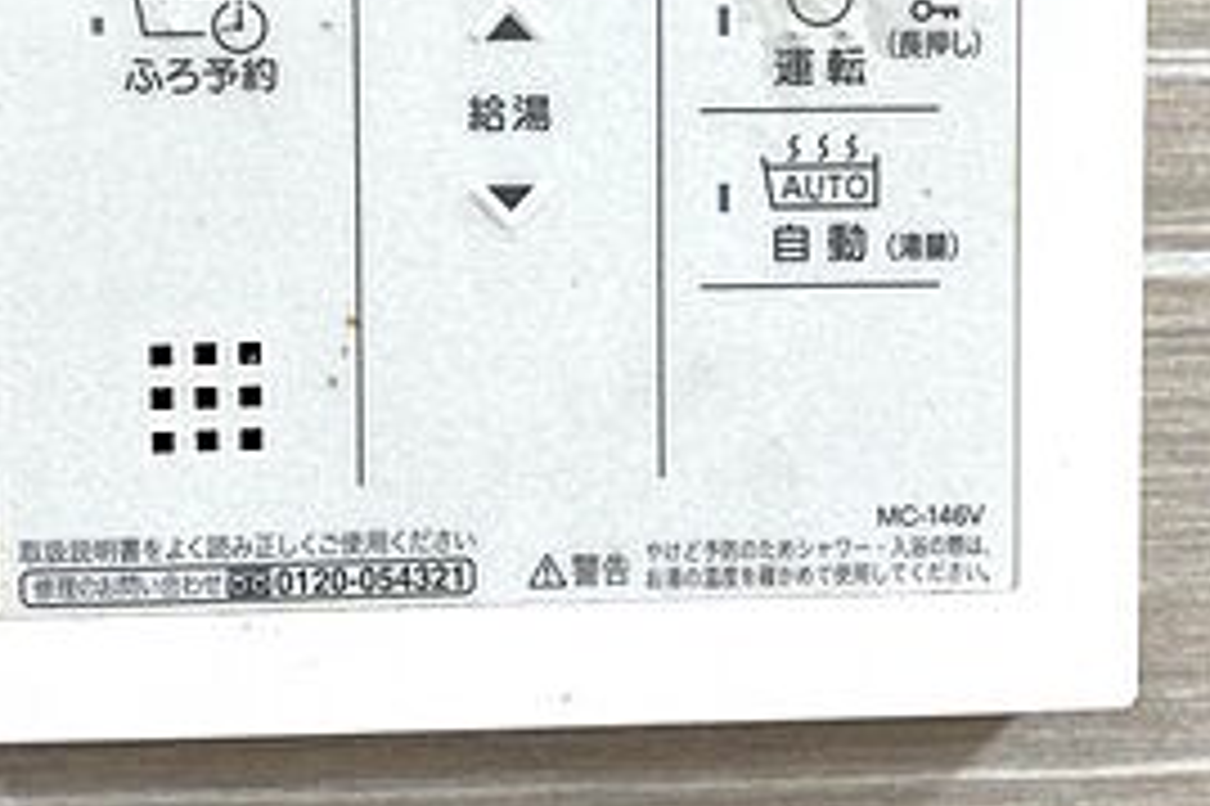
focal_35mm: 57
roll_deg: +0.2
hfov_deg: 35.1
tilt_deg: -3.7
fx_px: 1915
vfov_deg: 23.2
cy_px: 95
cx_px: 587
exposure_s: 1/120
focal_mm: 4.25
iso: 80
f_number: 1.8
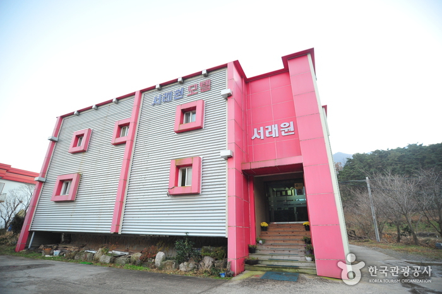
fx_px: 209
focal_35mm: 17
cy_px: 147
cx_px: 221
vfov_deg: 70.4
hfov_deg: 93.3
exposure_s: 1/100
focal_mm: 17
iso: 1600
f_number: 4
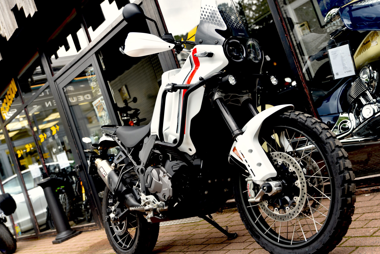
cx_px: 190
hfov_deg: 43.6
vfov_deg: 29.9
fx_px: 475
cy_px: 127
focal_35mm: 45
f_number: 4
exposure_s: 1/60
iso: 100
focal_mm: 45
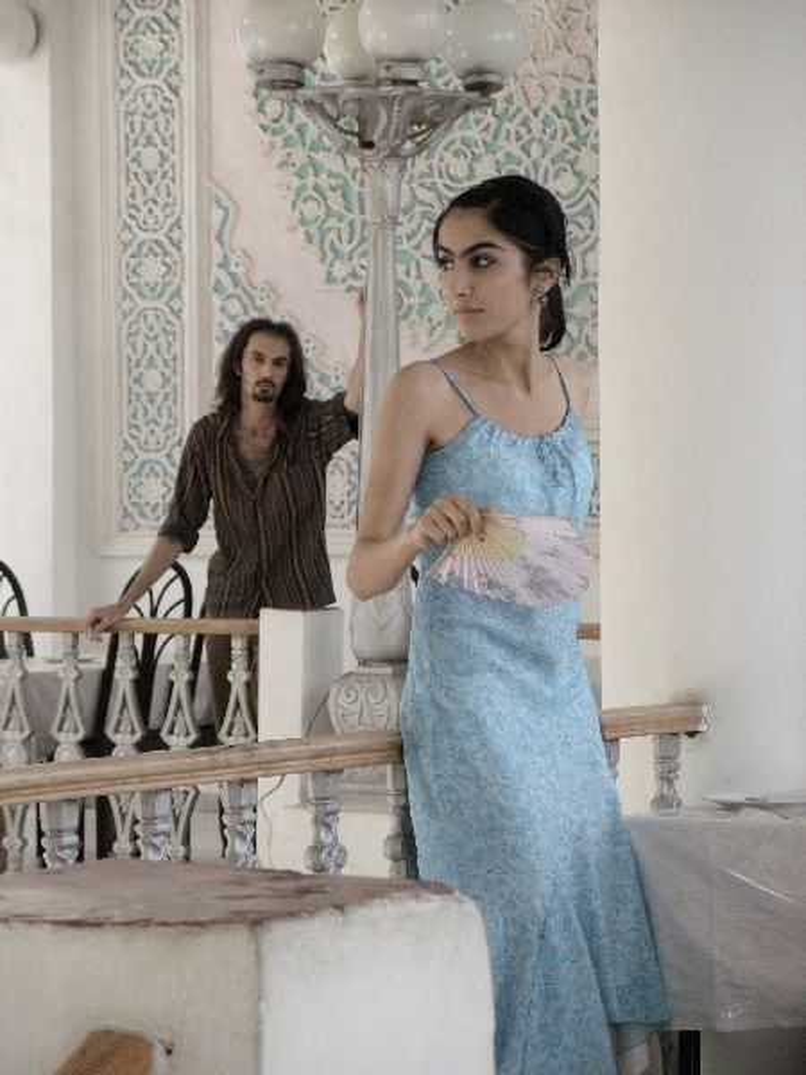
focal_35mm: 138
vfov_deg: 14.3
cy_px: 538
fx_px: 4284
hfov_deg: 10.7
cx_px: 403
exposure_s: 1/384
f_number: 3.8
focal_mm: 28.5
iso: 400
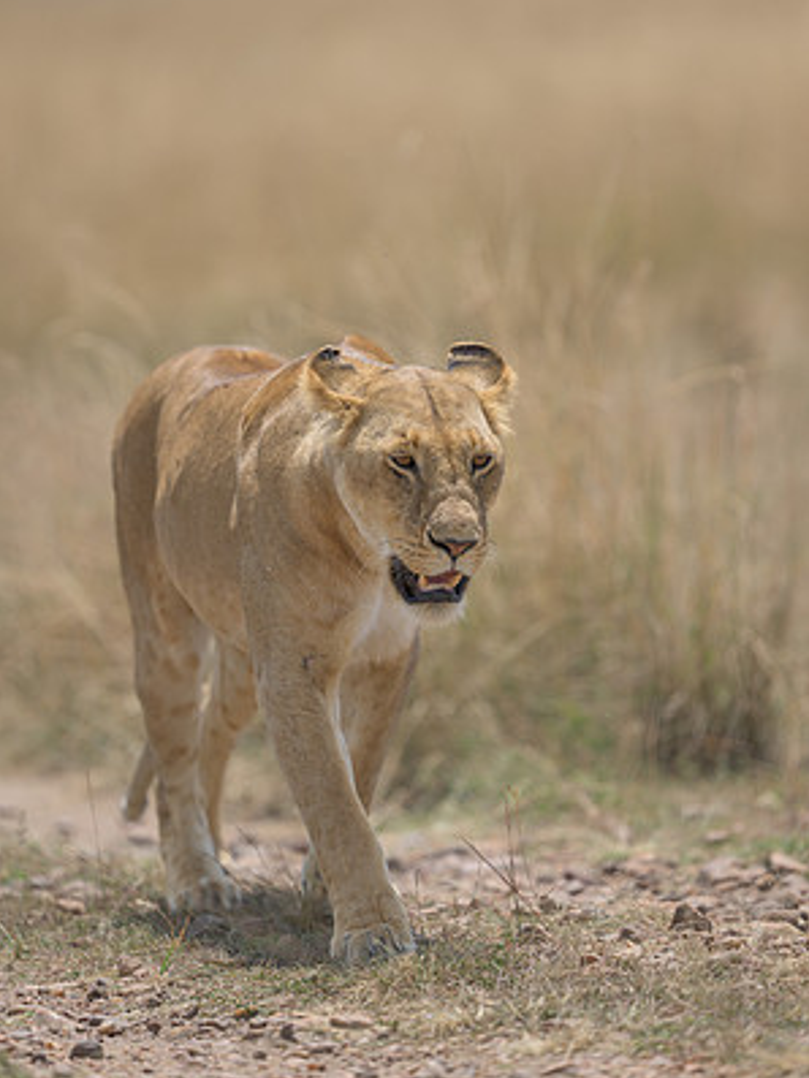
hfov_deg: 3.4
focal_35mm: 436
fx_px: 13579
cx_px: 404
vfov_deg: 4.5
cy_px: 546
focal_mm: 400
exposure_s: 1/2000
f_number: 2.8
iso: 125
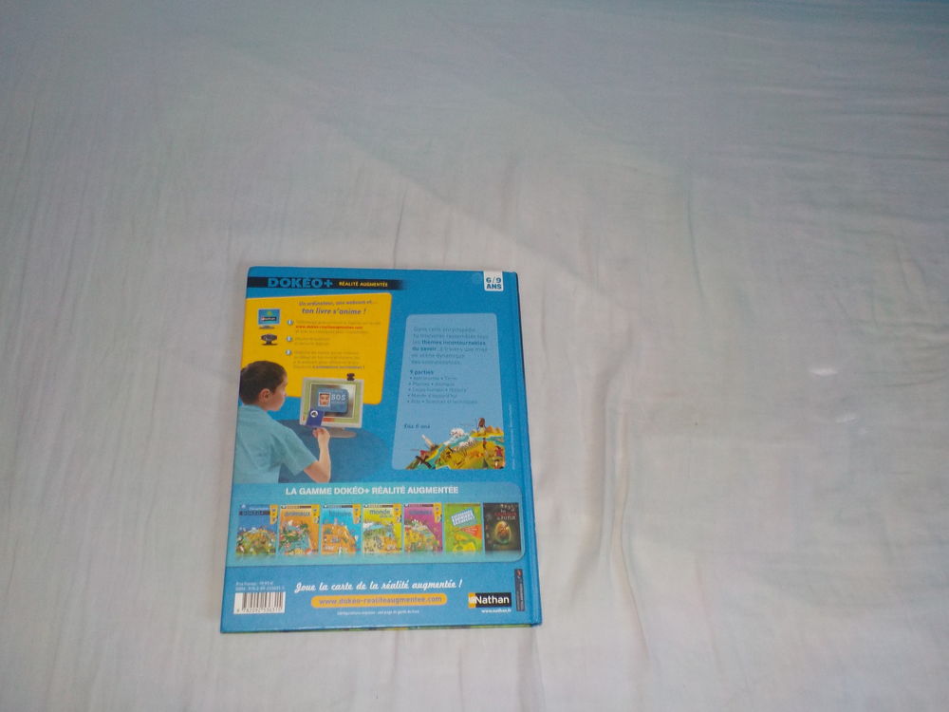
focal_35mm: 30
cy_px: 356
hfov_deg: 60.0
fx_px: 822
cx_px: 474
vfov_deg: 46.8
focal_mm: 4.1
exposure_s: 1/30
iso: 200
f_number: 3.3
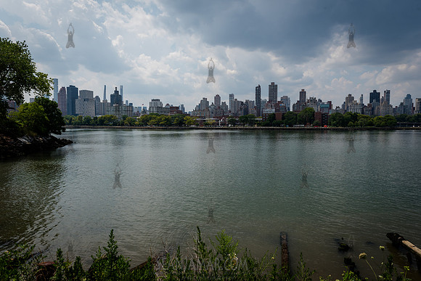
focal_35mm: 24
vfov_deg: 53.1
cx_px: 210
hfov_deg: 73.7
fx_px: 281
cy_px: 140
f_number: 10
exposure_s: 1/320
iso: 100
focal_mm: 24
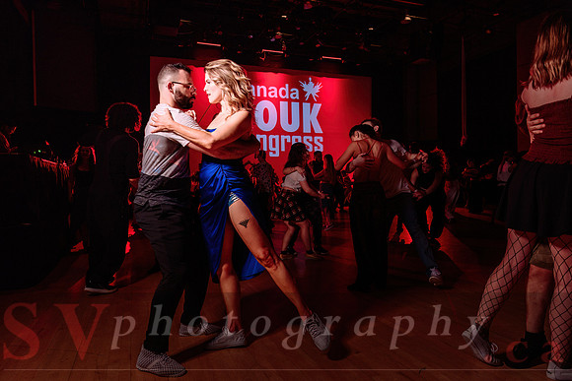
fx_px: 387
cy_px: 191
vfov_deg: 52.5
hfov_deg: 72.9
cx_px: 284
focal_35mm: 24
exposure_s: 1/160
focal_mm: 24
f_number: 3.2
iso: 1000
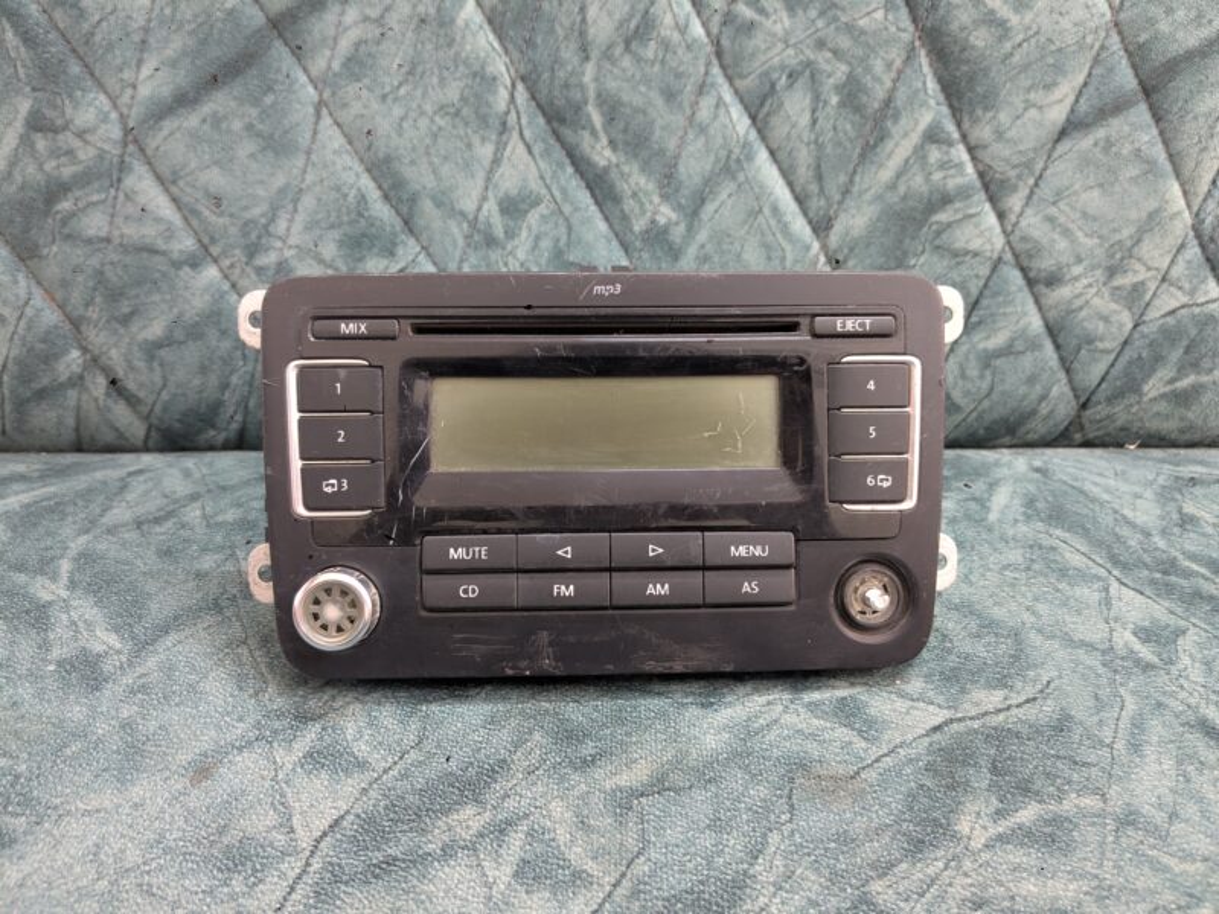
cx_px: 610
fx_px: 951
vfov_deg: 51.4
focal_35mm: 27
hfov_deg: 65.3
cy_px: 457
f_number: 1.73
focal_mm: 4.38
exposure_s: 1/25
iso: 256
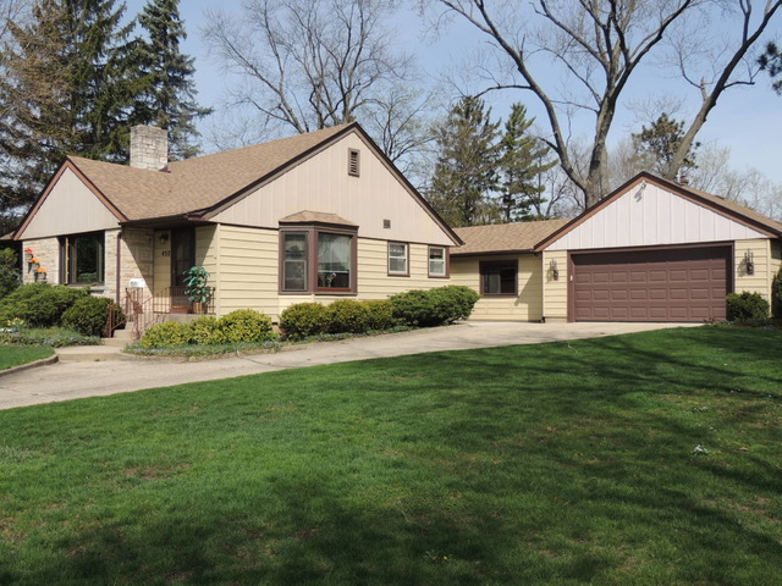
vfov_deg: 42.9
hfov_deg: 55.4
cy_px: 293
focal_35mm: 33
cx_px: 391
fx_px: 745
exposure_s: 1/1250
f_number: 3.2
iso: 100
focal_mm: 5.8
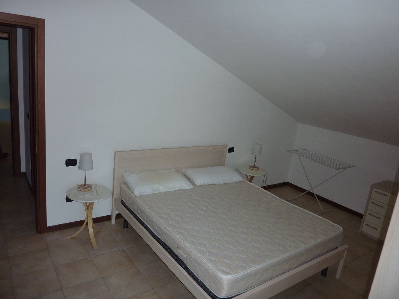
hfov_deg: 69.4
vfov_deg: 54.9
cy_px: 150
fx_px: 288
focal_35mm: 25
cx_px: 200
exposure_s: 1/60
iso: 160
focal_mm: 4.1
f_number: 3.3
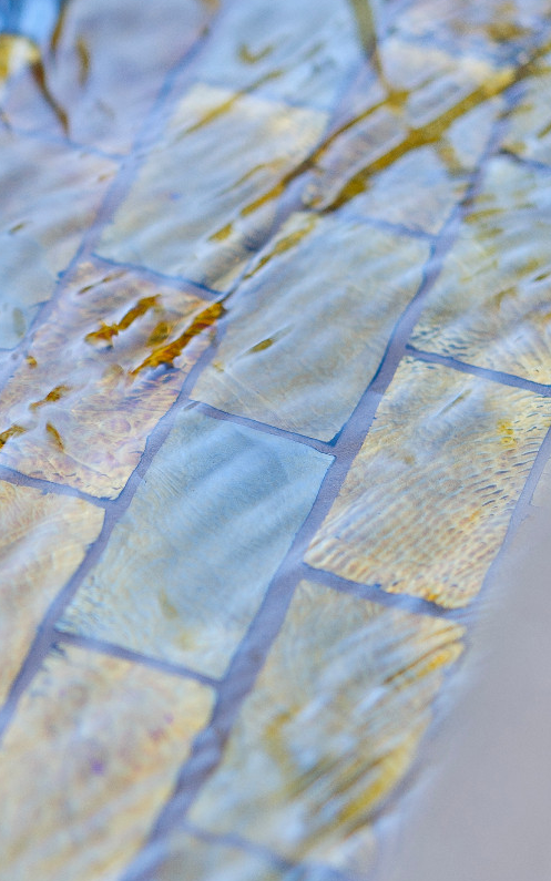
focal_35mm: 123
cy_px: 475
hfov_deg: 10.4
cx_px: -149
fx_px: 2955
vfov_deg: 17.0
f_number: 4
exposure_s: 1/100
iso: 200
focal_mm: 60
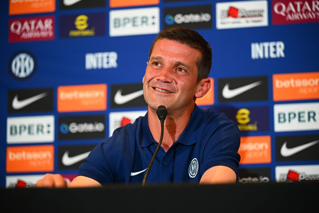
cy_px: 106
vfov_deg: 11.0
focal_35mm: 125
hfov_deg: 16.4
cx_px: 160
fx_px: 1108
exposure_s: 1/250
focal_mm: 125
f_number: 2.8
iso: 1600
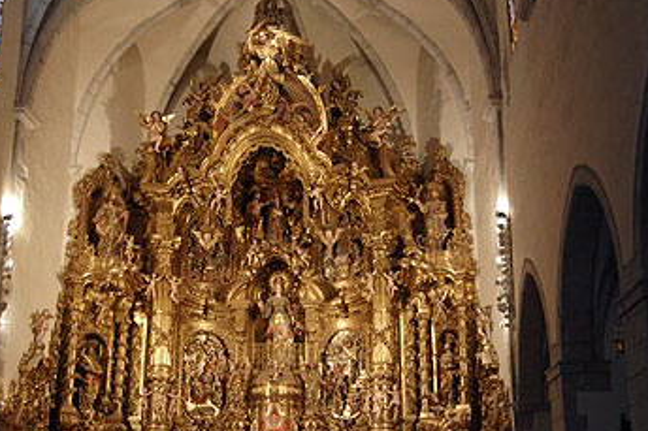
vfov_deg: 26.4
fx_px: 918
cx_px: 305
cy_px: 269
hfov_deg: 38.9
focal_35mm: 51
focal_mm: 26
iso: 800
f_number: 4
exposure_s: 1/6
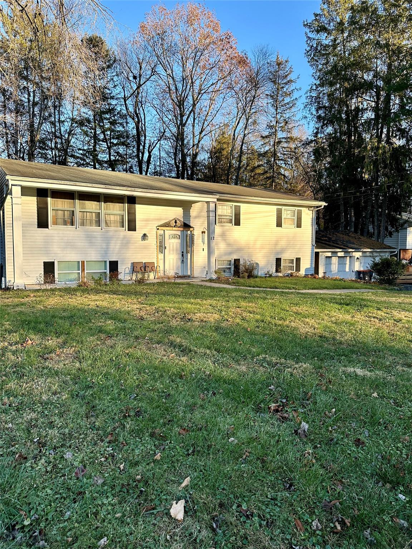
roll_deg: -0.8
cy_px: 274
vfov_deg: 71.6
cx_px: 206
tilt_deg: -3.7
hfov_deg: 56.8
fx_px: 381
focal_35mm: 24
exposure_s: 1/879
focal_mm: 6.86
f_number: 1.78
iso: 80
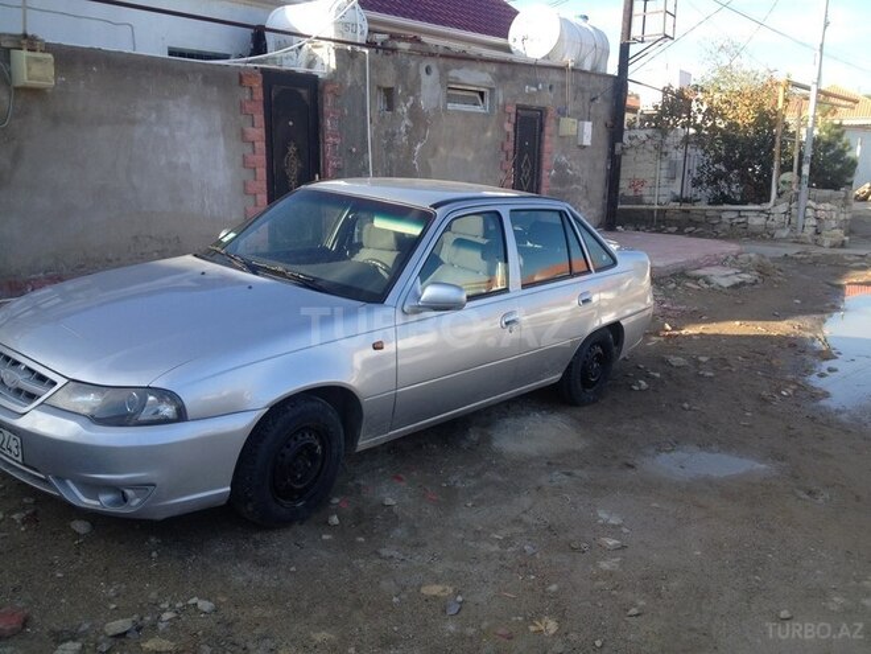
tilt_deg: -10.1
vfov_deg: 40.7
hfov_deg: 52.6
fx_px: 881
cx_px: 436
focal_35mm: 35
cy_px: 327
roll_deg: +0.1
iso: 50
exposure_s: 1/442
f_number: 2.4
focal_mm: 4.28
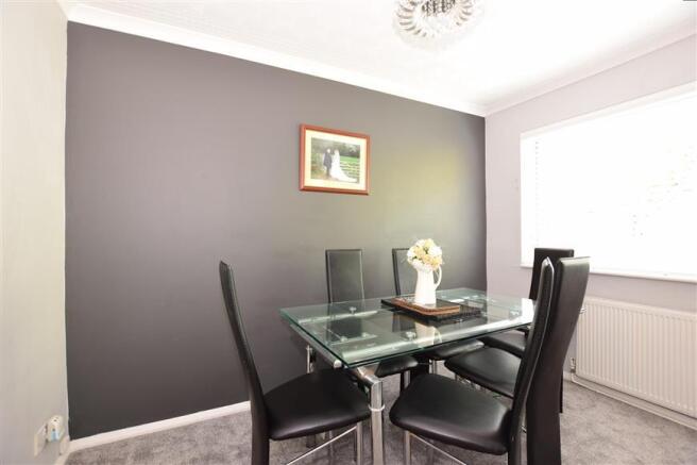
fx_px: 290
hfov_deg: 100.4
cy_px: 232
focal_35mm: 15
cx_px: 348
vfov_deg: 77.3
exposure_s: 1/4
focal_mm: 10
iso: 200
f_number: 5
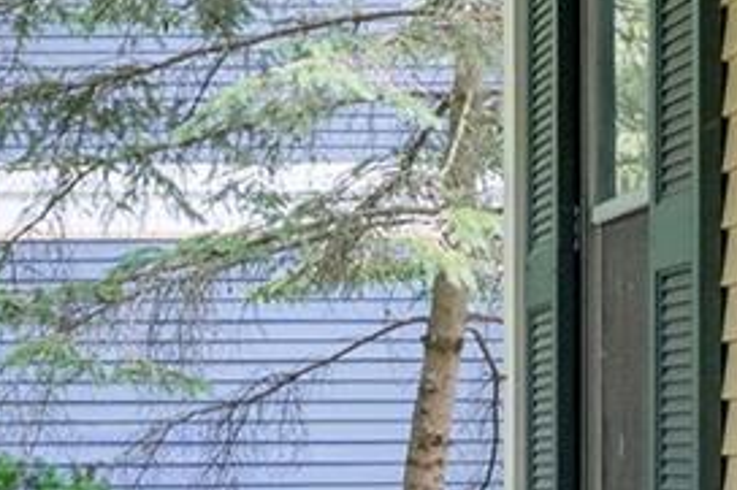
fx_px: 3539
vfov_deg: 7.5
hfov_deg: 11.8
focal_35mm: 173
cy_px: 1046
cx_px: 135
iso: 400
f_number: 5.6
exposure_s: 1/100
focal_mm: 23
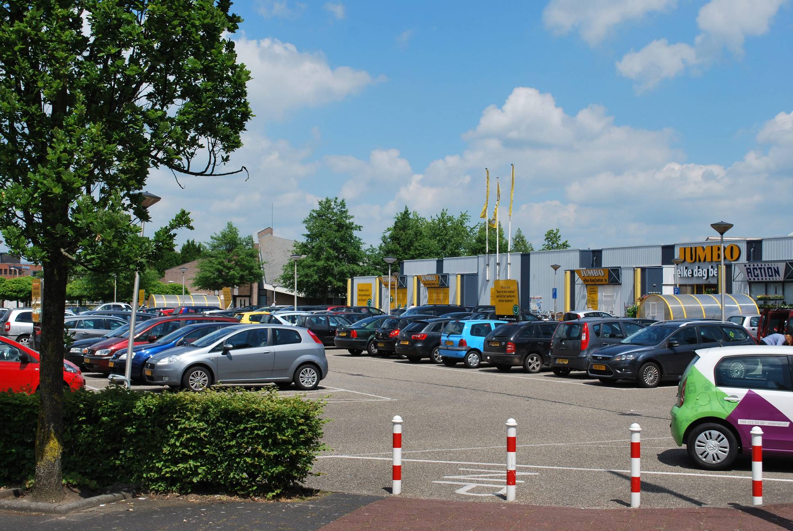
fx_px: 1125
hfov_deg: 38.8
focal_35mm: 51
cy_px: 266
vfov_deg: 26.6
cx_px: 396
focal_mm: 34
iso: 100
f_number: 9
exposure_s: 1/320
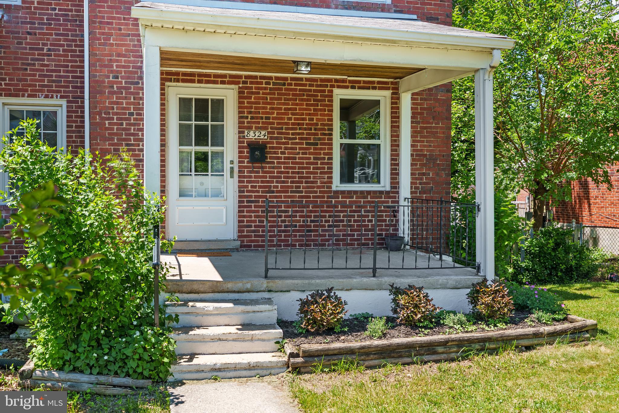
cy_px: 206
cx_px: 310
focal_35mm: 35
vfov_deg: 37.9
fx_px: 602
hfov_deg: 54.4
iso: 200
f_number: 8
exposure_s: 1/50
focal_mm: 35
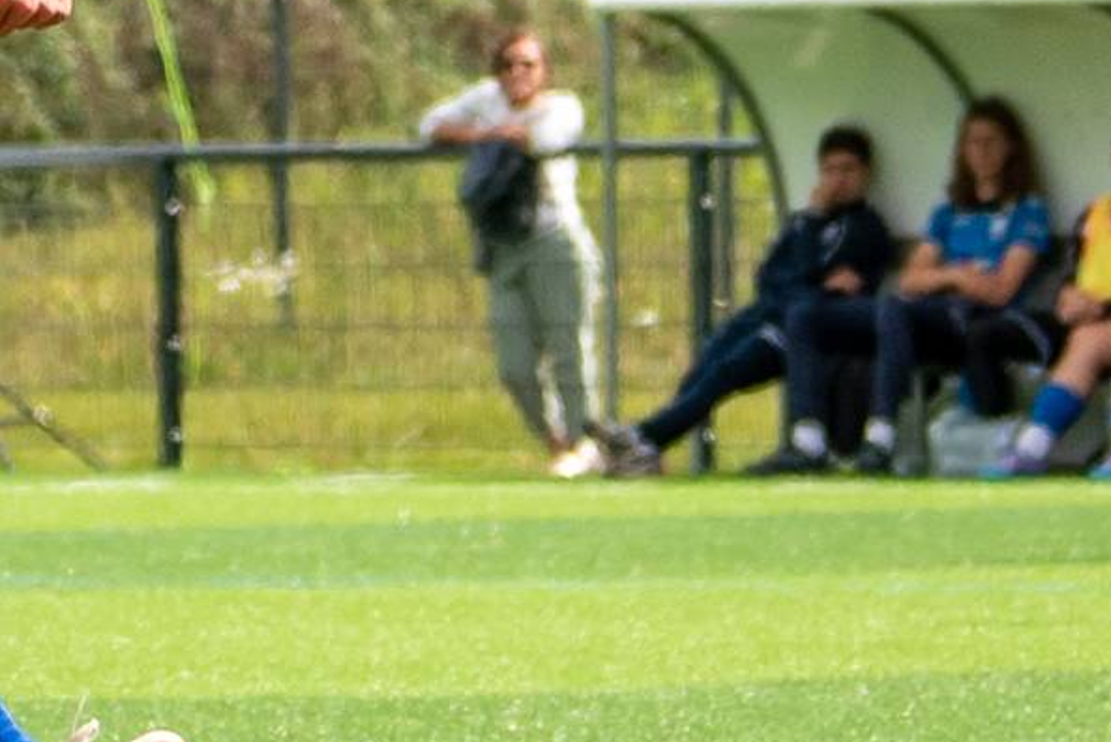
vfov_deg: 1.9
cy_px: -447
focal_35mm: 710
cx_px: -511
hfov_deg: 2.9
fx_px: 21921
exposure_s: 1/4000
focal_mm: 70
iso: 140
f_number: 2.8
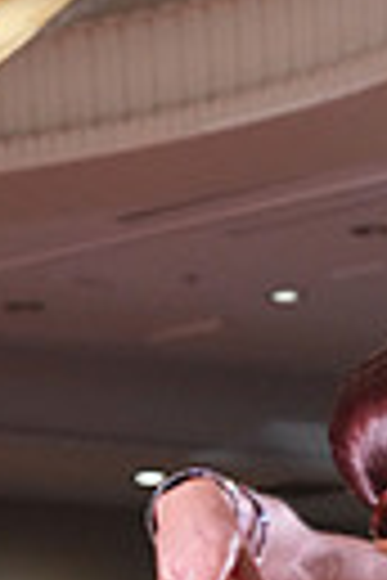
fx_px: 4273
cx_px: 700
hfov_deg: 5.1
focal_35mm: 265
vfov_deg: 7.5
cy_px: 1151
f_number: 5
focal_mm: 59
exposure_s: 1/320
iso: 5000
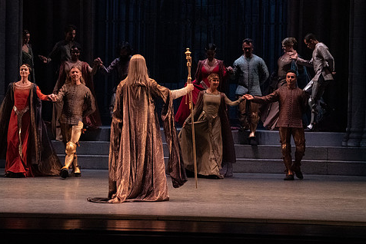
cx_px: 171
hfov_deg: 11.5
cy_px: 99
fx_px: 1821
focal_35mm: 179
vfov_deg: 7.7
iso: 20000
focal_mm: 147
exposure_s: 1/320
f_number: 9
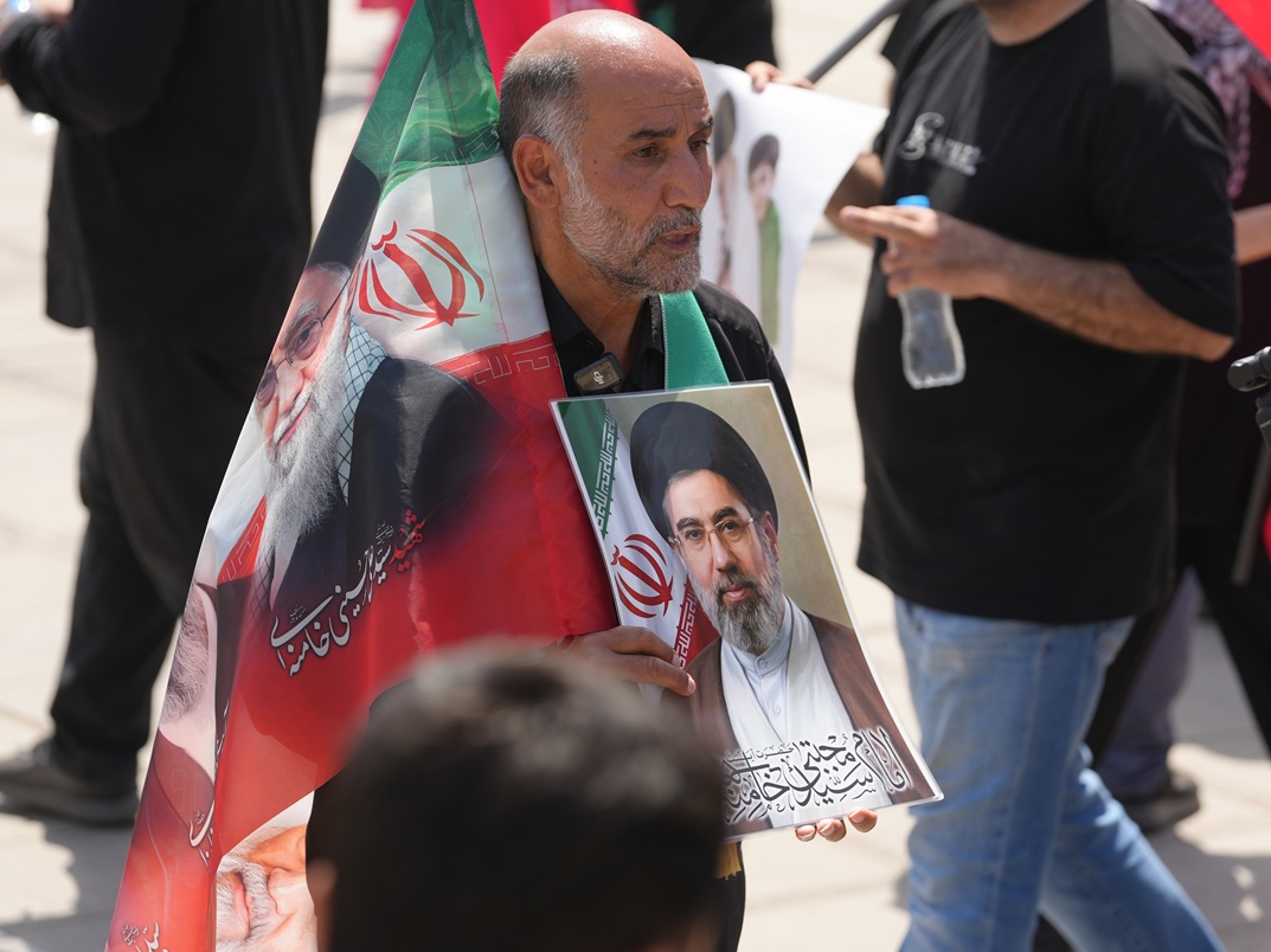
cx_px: 666
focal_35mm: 199
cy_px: 400
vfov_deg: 7.5
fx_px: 7304
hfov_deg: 9.9
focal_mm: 148
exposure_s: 1/500
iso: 100
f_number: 4.5
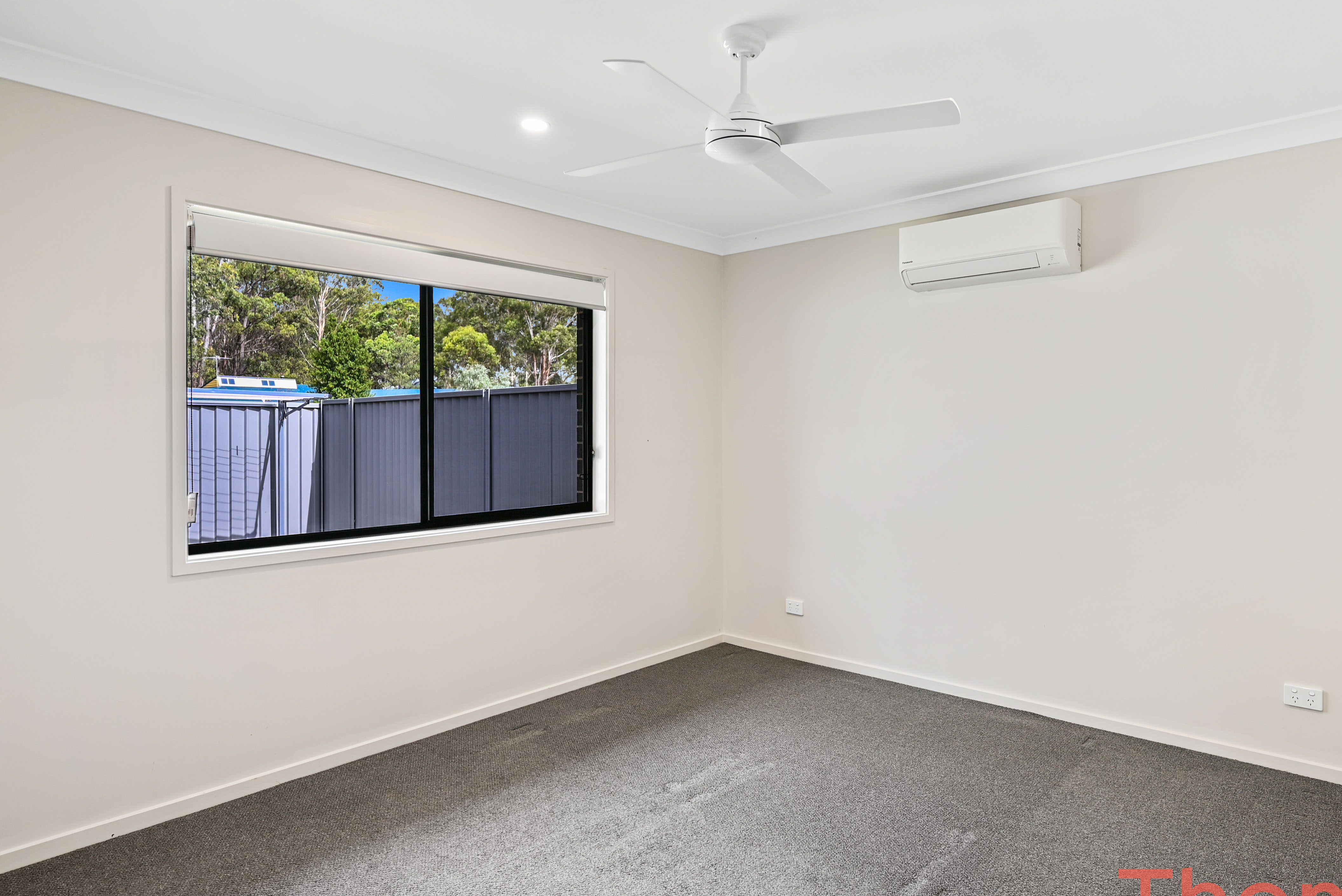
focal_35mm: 20
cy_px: 463
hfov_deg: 83.5
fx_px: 746
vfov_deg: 62.0
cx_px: 764
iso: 100
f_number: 4
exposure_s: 1/10
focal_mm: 14
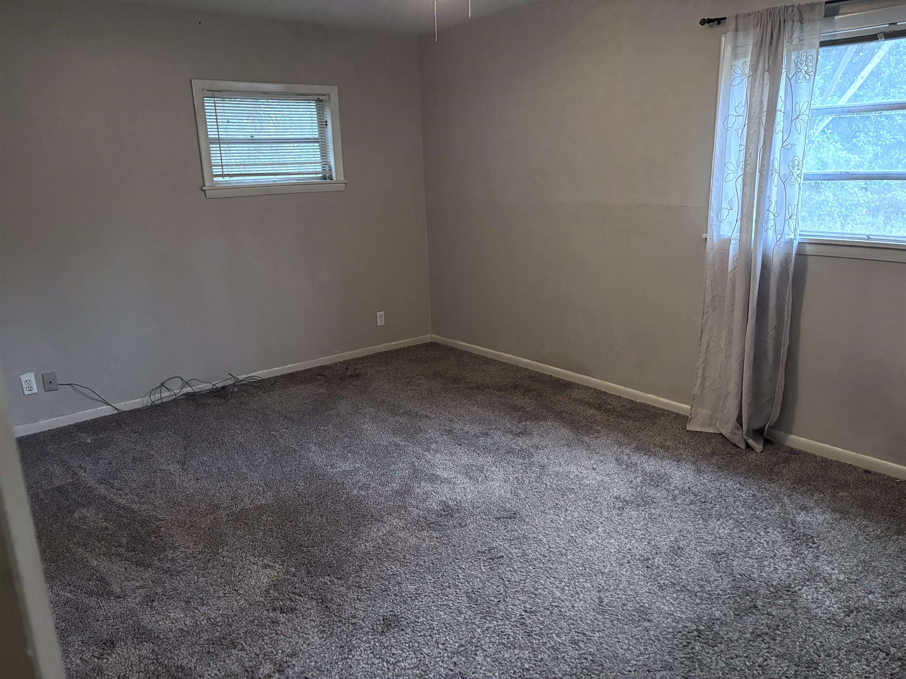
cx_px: 453
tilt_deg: -13.1
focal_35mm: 26
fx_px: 680
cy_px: 340
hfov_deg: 67.3
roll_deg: +1.5
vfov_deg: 53.1
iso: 500
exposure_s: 1/30
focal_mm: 5.96
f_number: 1.6
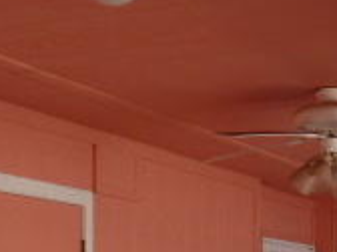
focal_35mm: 114
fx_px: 1110
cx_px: 345
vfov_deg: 12.7
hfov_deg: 16.9
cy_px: 288
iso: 100
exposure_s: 1/320
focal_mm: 5.29
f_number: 3.3
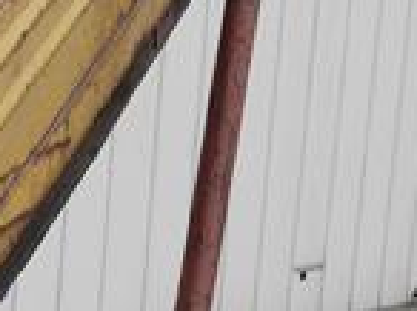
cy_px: 405
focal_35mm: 158
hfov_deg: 11.3
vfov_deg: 9.2
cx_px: -431
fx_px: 1900
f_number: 8
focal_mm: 18
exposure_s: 1/320
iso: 100
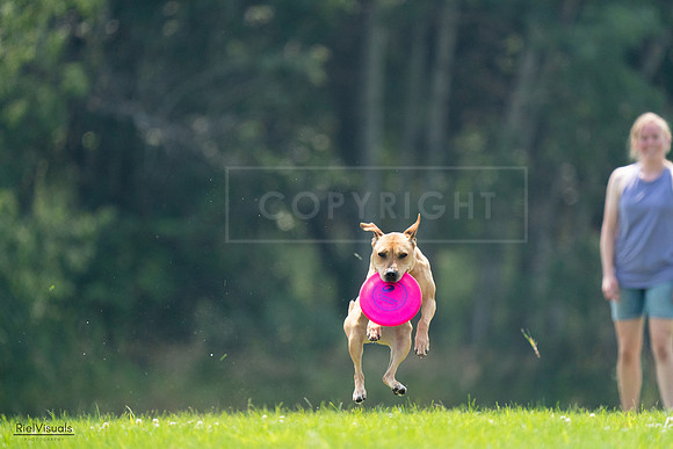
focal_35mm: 600
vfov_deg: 2.3
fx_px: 11219
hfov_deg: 3.4
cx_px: 336
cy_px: 224
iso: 3200
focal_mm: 600
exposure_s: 1/4000
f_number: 6.3
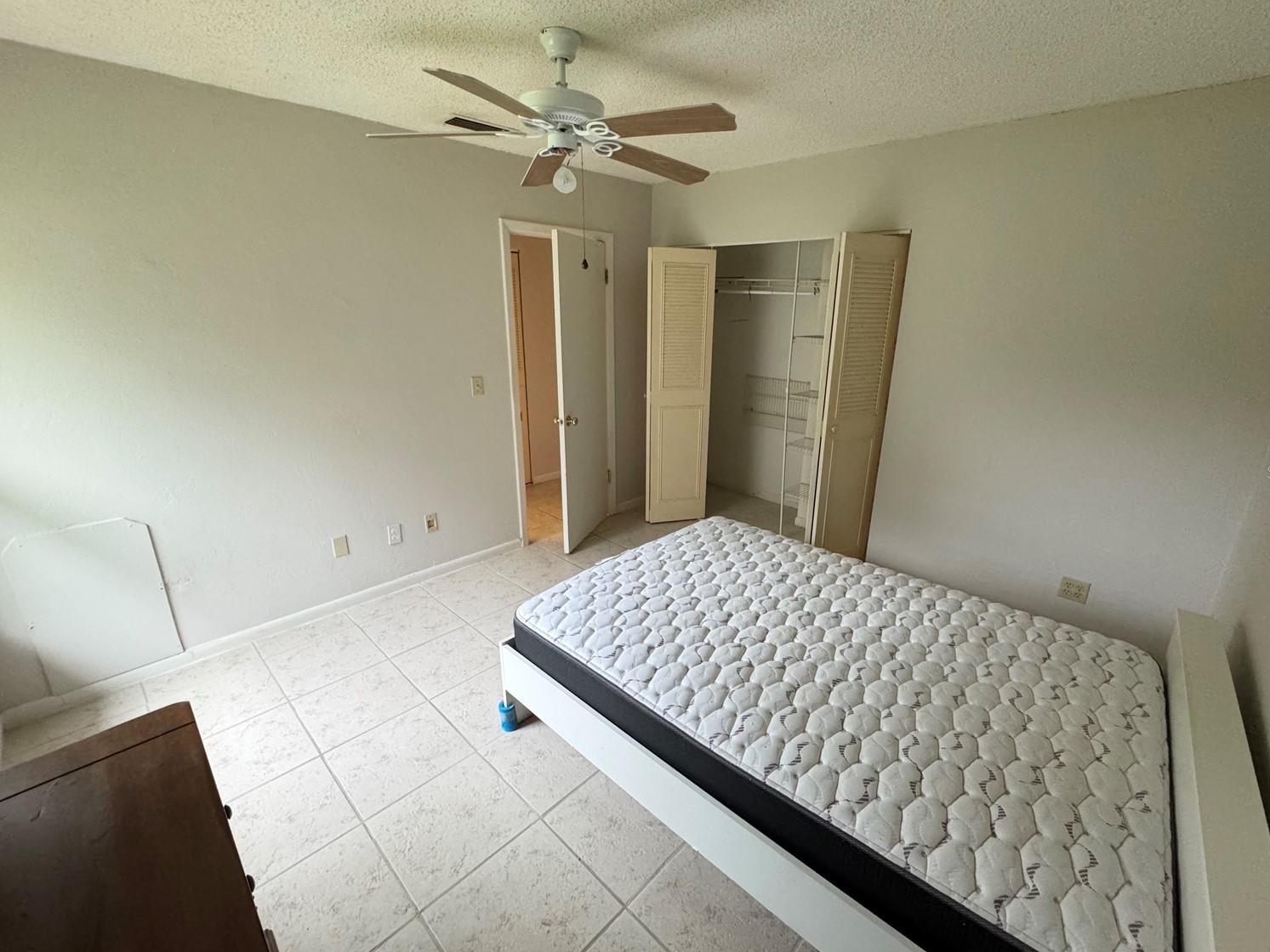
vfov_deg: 81.8
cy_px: 472
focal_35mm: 15
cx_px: 667
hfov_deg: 98.1
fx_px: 550
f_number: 2.2
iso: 500
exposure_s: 1/60
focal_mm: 2.22
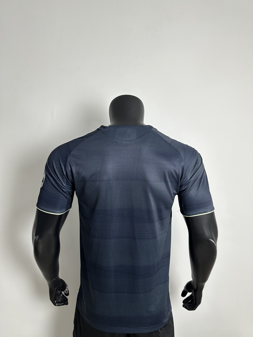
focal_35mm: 24
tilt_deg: -2.4
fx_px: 234
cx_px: 126
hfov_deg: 56.8
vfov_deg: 71.6
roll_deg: -1.3
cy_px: 168
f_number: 1.78
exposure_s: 1/100
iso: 125
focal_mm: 6.86
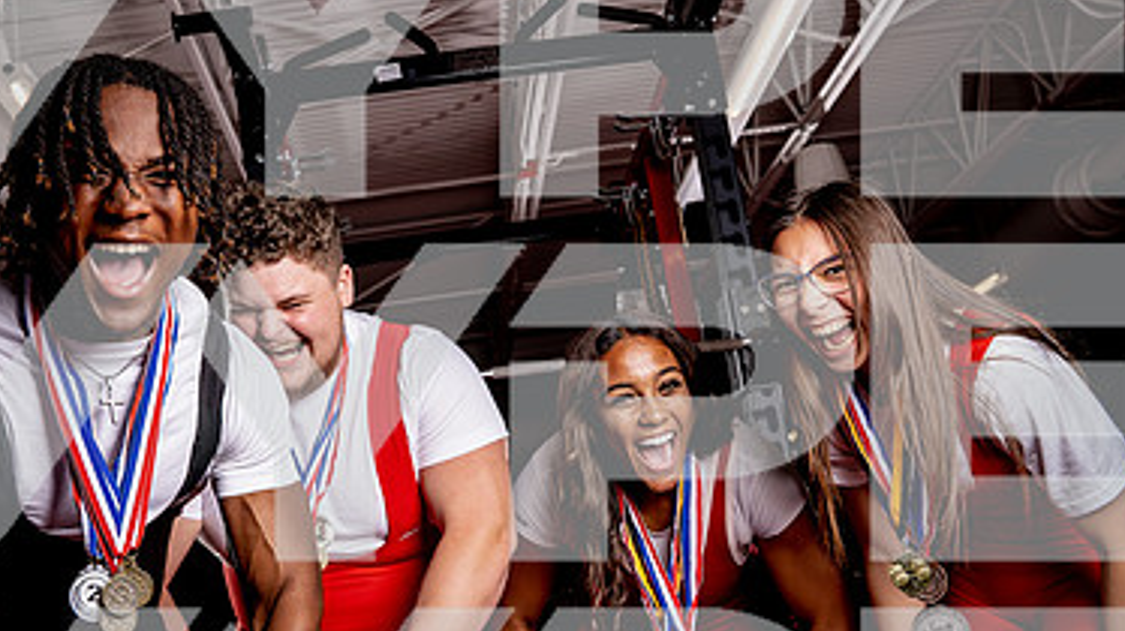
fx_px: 1163
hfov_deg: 51.3
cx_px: 451
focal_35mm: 39
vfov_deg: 30.2
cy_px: 404
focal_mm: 24
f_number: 5.6
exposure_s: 1/250
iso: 100
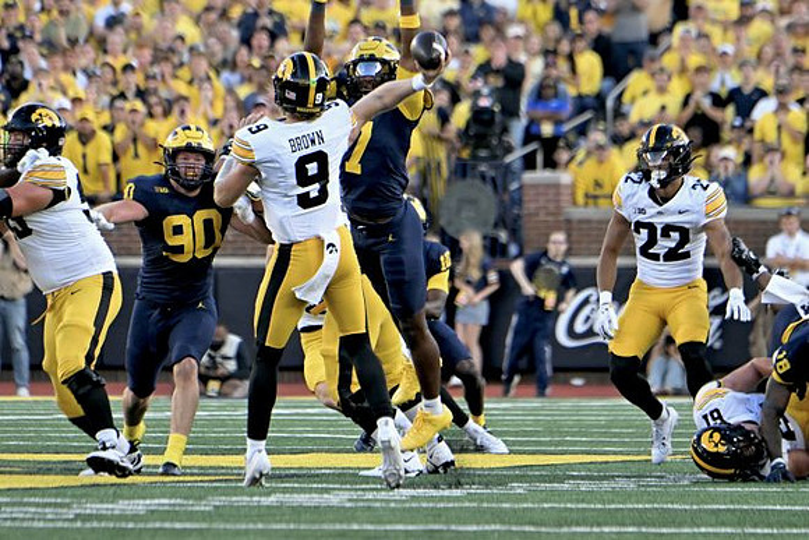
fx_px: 12137
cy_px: 270
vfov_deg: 2.5
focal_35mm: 540
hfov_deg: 3.8
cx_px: 404
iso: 3200
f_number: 5.6
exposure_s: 1/1250
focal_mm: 360
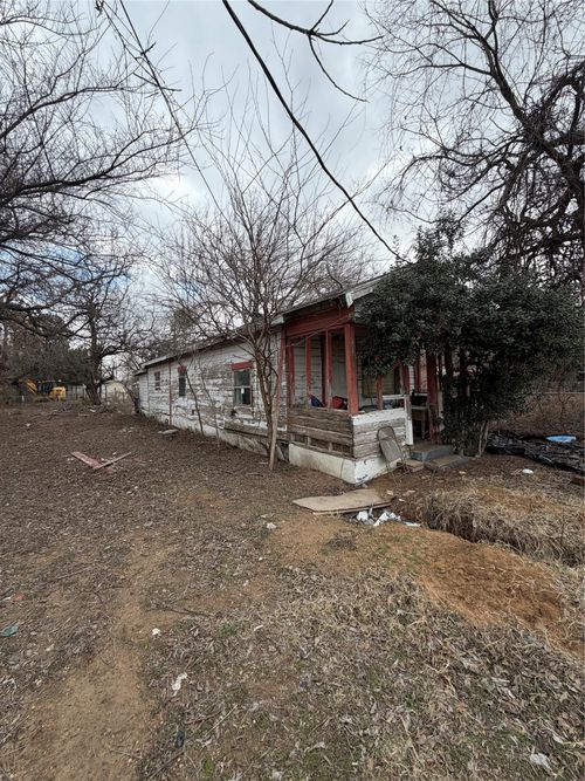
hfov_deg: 85.7
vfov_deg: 102.1
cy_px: 390
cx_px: 292
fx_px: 316
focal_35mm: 14
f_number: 2.2
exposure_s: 1/770
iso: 40
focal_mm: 2.22
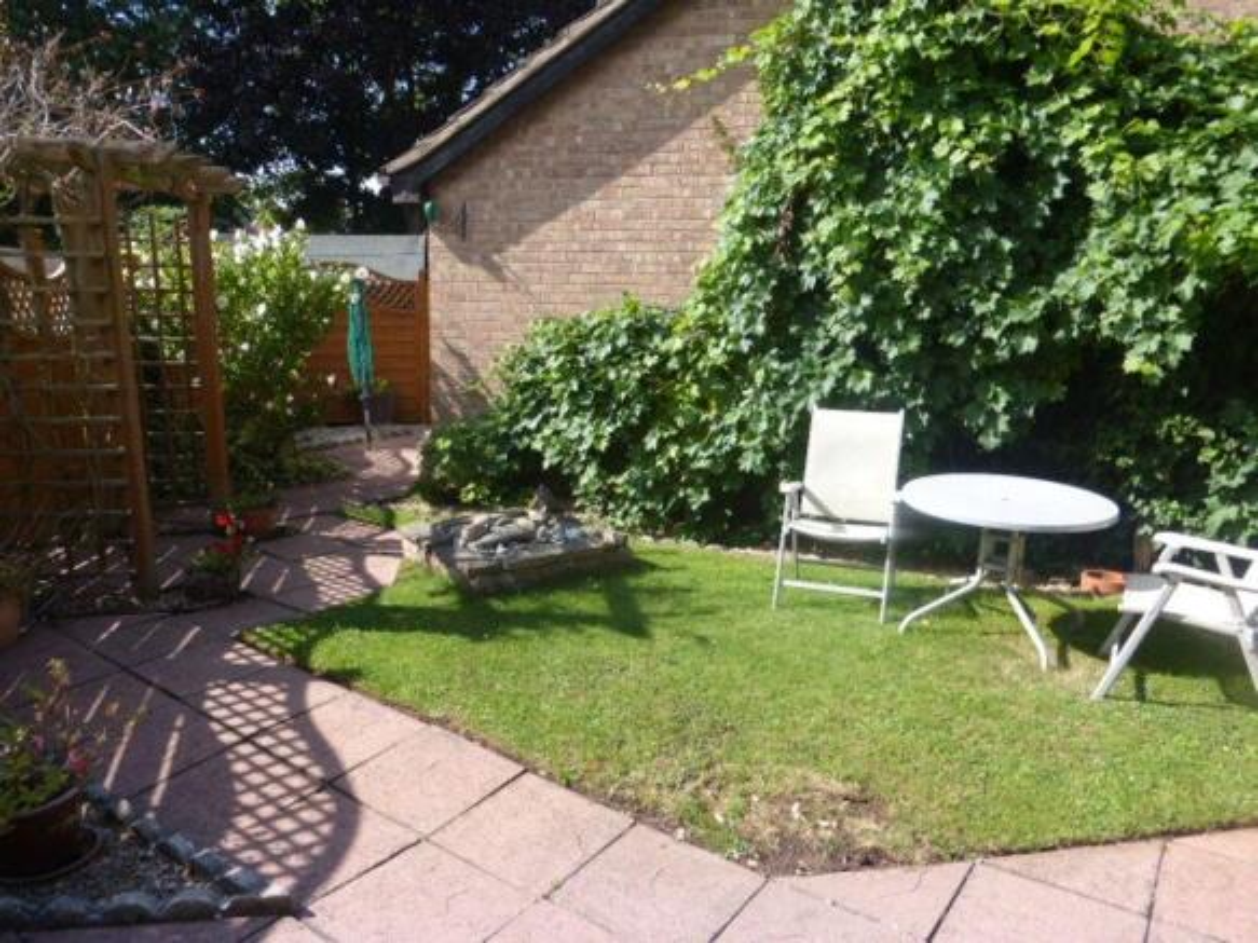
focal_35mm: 24
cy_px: 472
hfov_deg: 71.6
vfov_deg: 56.8
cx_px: 629
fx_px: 872
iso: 100
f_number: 3.3
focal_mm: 4.3
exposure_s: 1/500
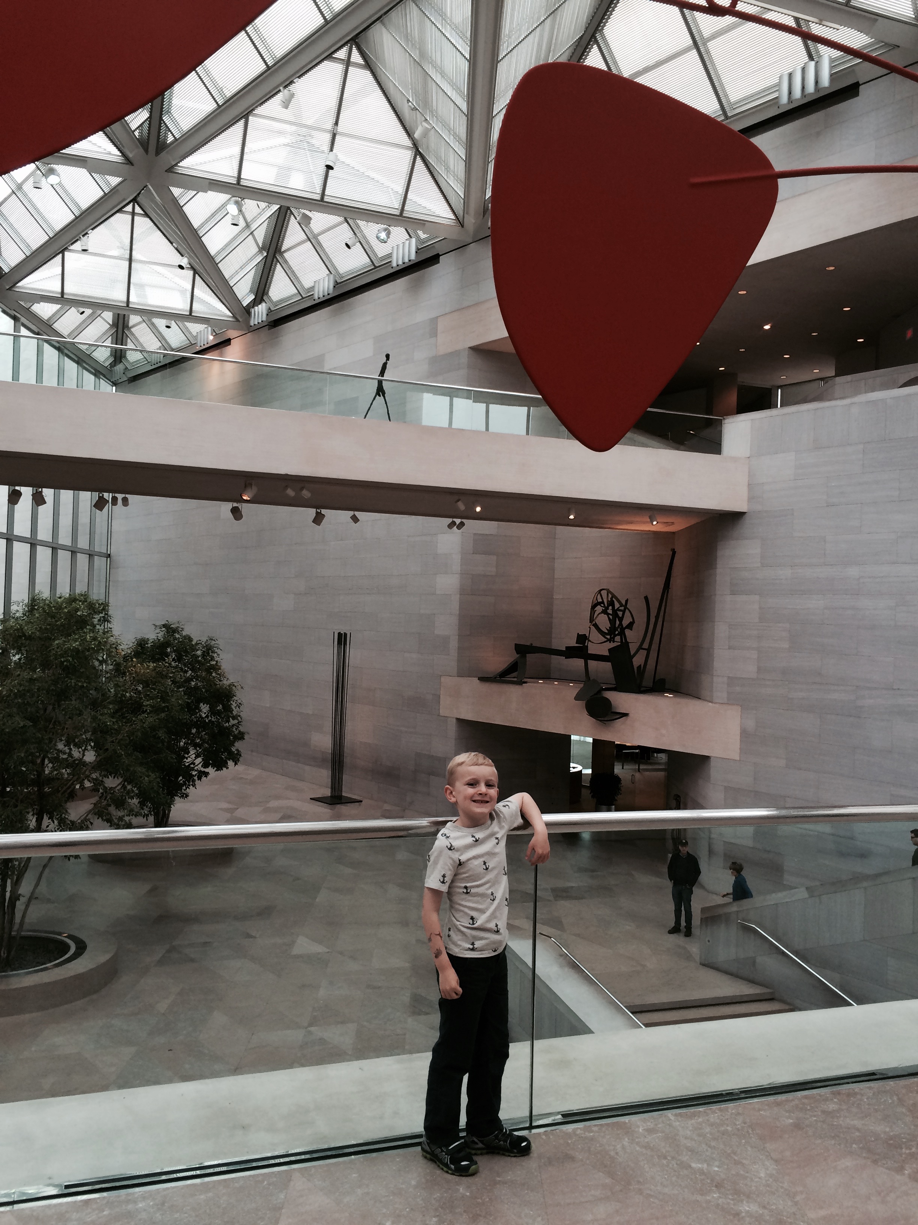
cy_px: 612
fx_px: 1025
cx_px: 459
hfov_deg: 48.2
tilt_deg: -1.6
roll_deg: -0.8
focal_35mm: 29
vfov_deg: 61.7
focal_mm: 4.15
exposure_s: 1/40
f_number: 2.2
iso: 32
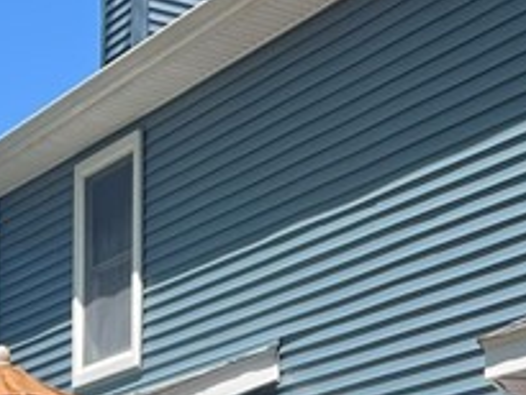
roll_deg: +0.3
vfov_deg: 11.0
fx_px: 1977
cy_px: 608
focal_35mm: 130
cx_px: 749
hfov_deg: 14.3
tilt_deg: +2.6
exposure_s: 1/1117
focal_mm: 5.1
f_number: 1.6
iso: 50
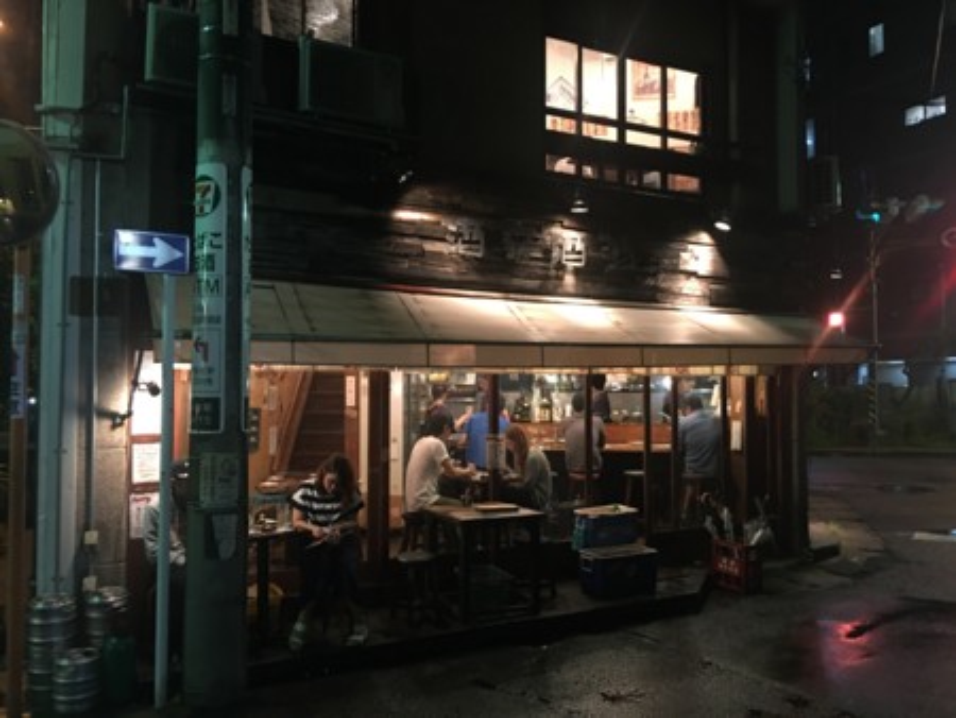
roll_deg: -0.7
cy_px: 359
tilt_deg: +3.6
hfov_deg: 61.6
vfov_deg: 48.3
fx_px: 801
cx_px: 478
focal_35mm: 29
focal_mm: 4.15
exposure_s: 1/4
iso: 64
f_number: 2.2
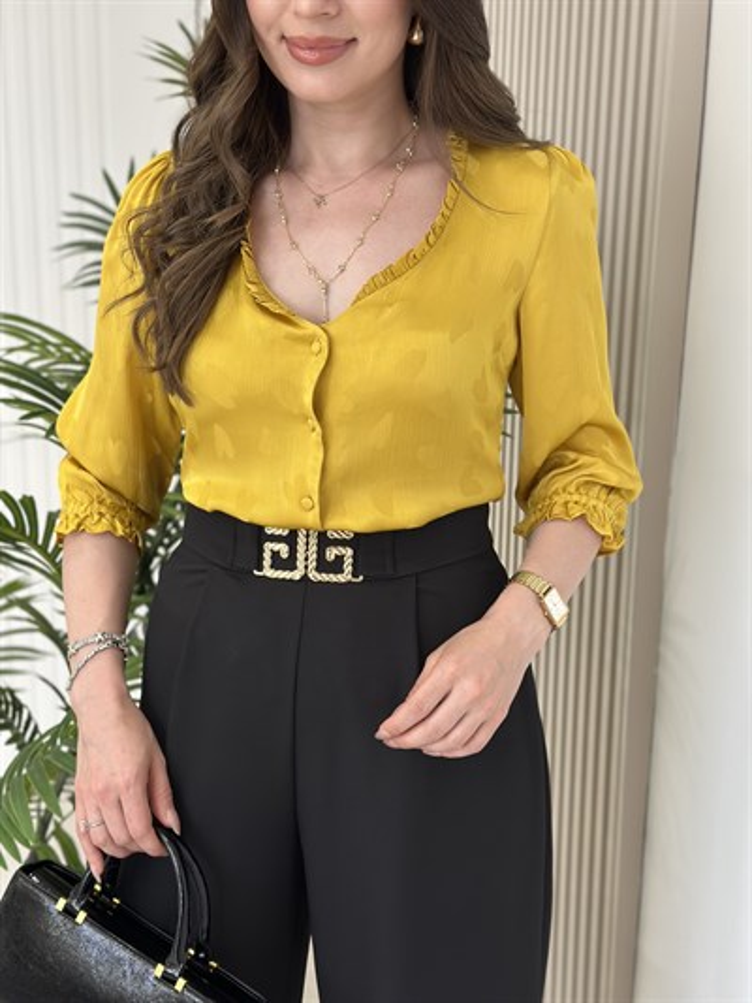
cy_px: 502
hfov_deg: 30.3
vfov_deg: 39.6
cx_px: 376
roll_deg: -2.4
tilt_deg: -12.1
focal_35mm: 48
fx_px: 1390
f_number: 1.78
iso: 100
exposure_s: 1/172
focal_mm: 6.86
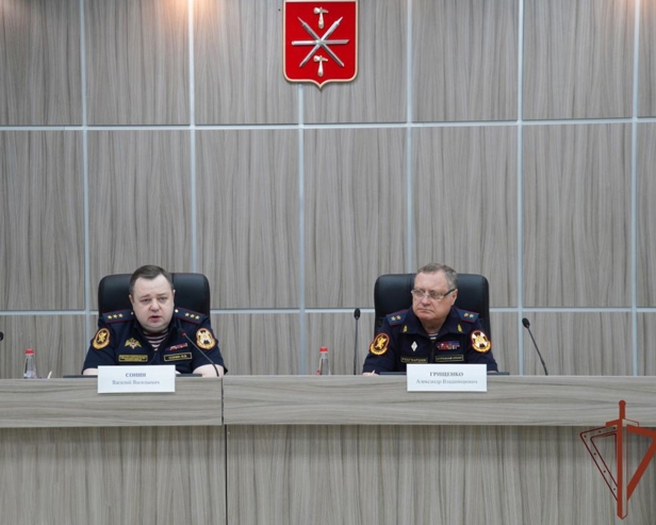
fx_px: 1553
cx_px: 272
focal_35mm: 80
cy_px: 260
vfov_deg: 19.2
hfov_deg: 23.8
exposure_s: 1/125
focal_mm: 70
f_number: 4.5
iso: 1000
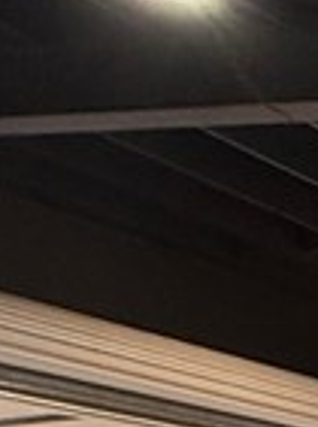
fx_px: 1255
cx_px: 1084
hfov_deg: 9.4
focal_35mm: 102
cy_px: 494
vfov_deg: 18.4
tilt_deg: +7.7
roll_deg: -1.5
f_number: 2.2
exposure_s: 1/120
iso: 400
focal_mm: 2.22
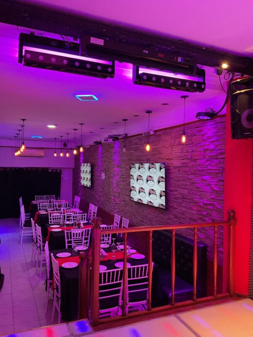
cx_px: 126
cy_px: 168
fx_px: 283
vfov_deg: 61.7
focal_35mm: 29
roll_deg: -0.8
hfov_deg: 48.2
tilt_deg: -1.6
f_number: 1.8
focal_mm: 3
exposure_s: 1/60
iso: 250
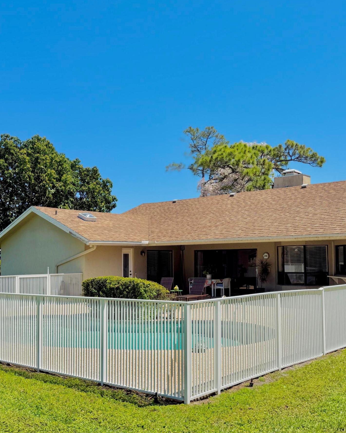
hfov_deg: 39.0
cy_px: 237
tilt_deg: +3.6
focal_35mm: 38
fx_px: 486
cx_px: 203
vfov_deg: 47.9
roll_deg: +0.9
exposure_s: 1/4975
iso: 80
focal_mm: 6.76
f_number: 1.78
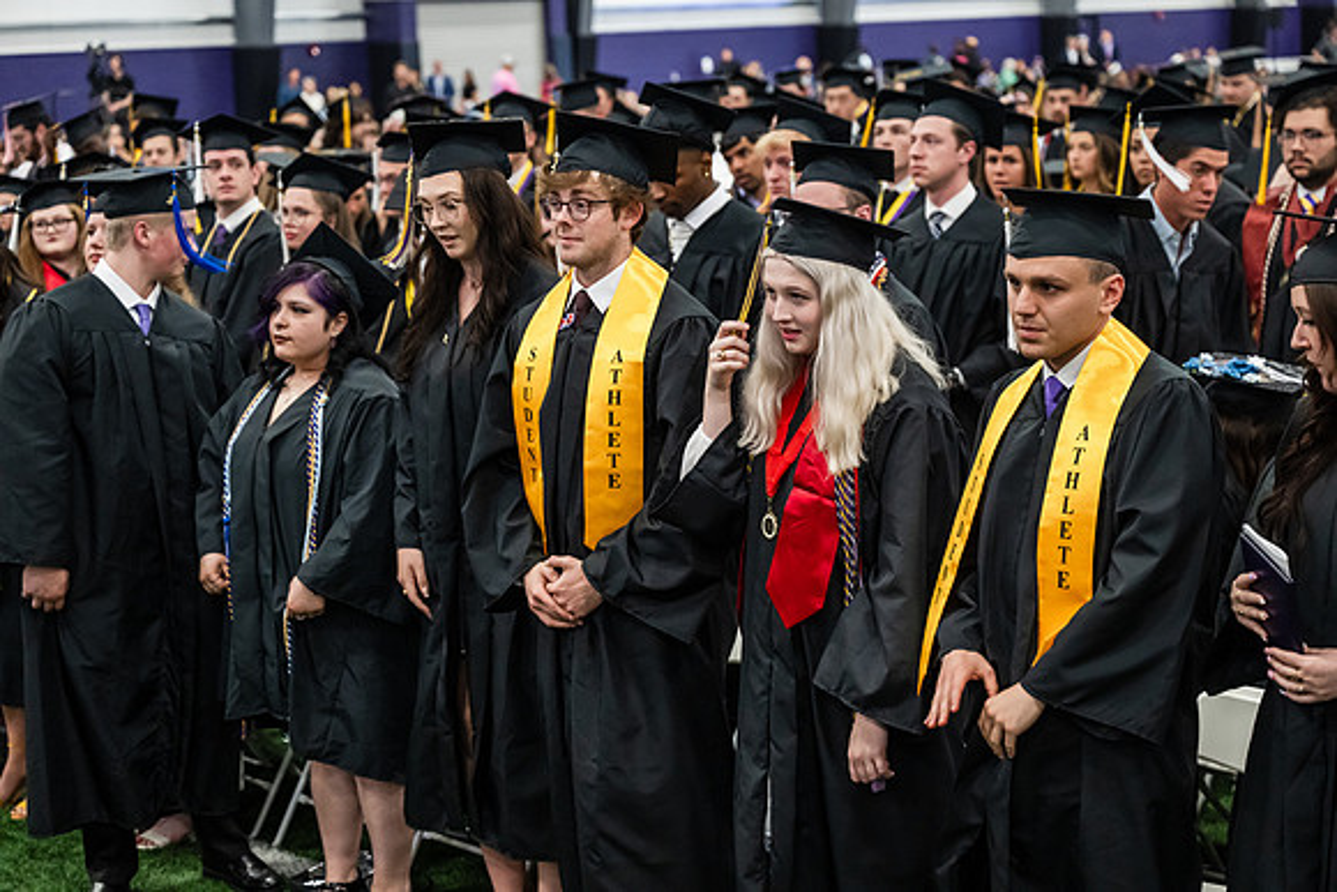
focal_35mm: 70
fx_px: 2600
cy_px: 446
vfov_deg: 19.5
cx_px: 668
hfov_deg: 28.8
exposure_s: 1/200
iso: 4000
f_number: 3.5
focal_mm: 70
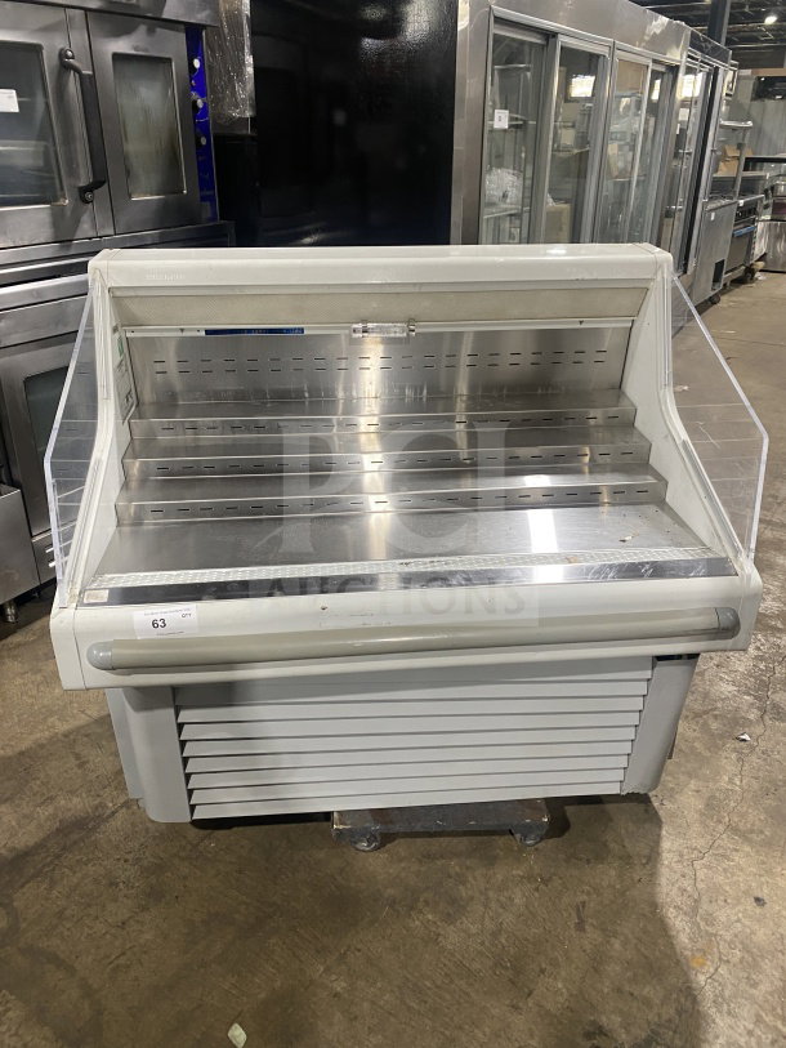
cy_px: 524
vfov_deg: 67.3
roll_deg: -1.3
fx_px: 787
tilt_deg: -24.8
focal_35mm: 26
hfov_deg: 53.1
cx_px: 393
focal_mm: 4.25
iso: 200
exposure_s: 1/60
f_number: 1.8
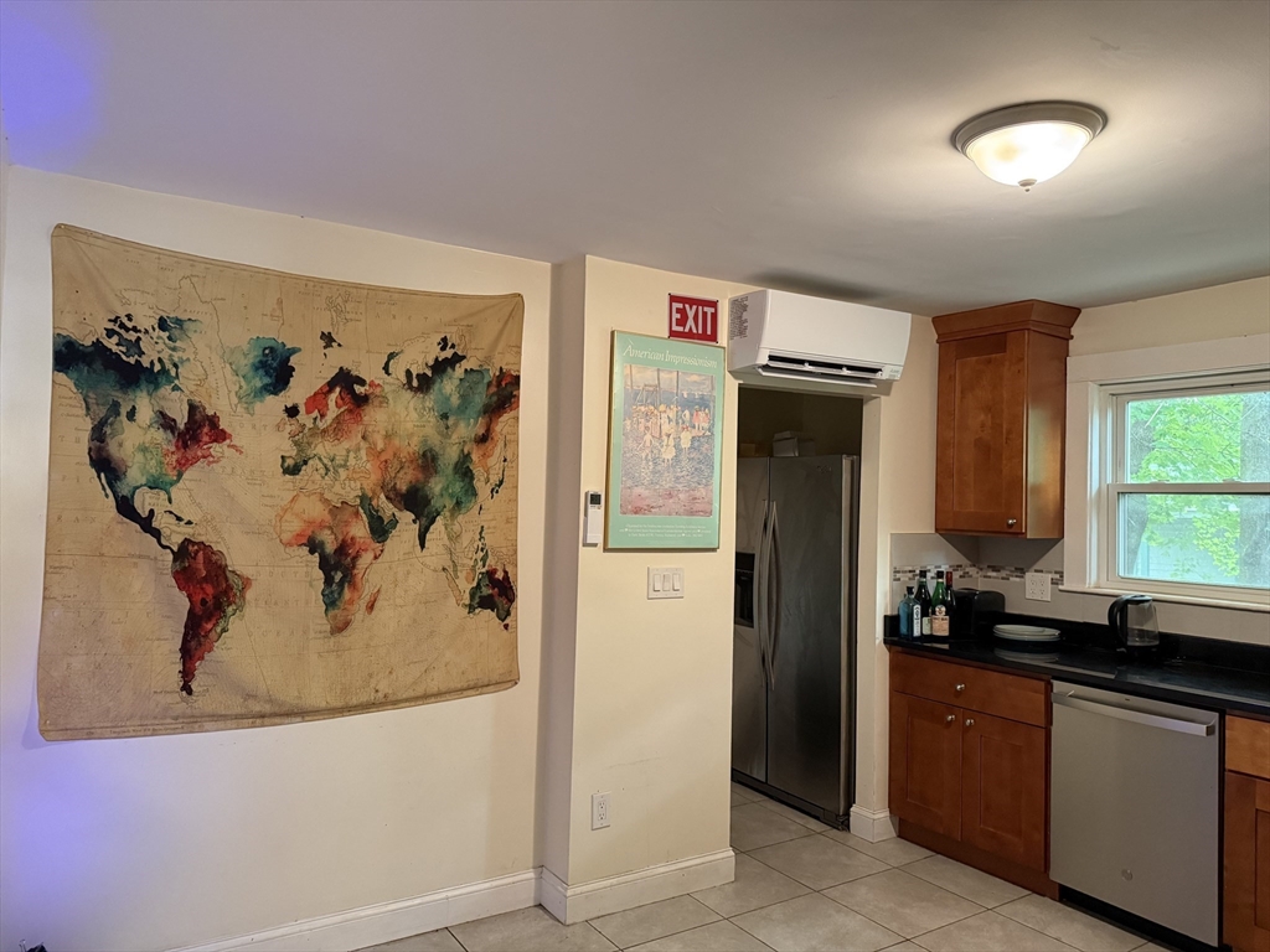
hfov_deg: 71.6
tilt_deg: +1.0
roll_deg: -1.6
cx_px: 635
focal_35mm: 24
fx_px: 881
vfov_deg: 56.8
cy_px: 476
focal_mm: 6.76
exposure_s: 1/40
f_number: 1.78
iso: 640
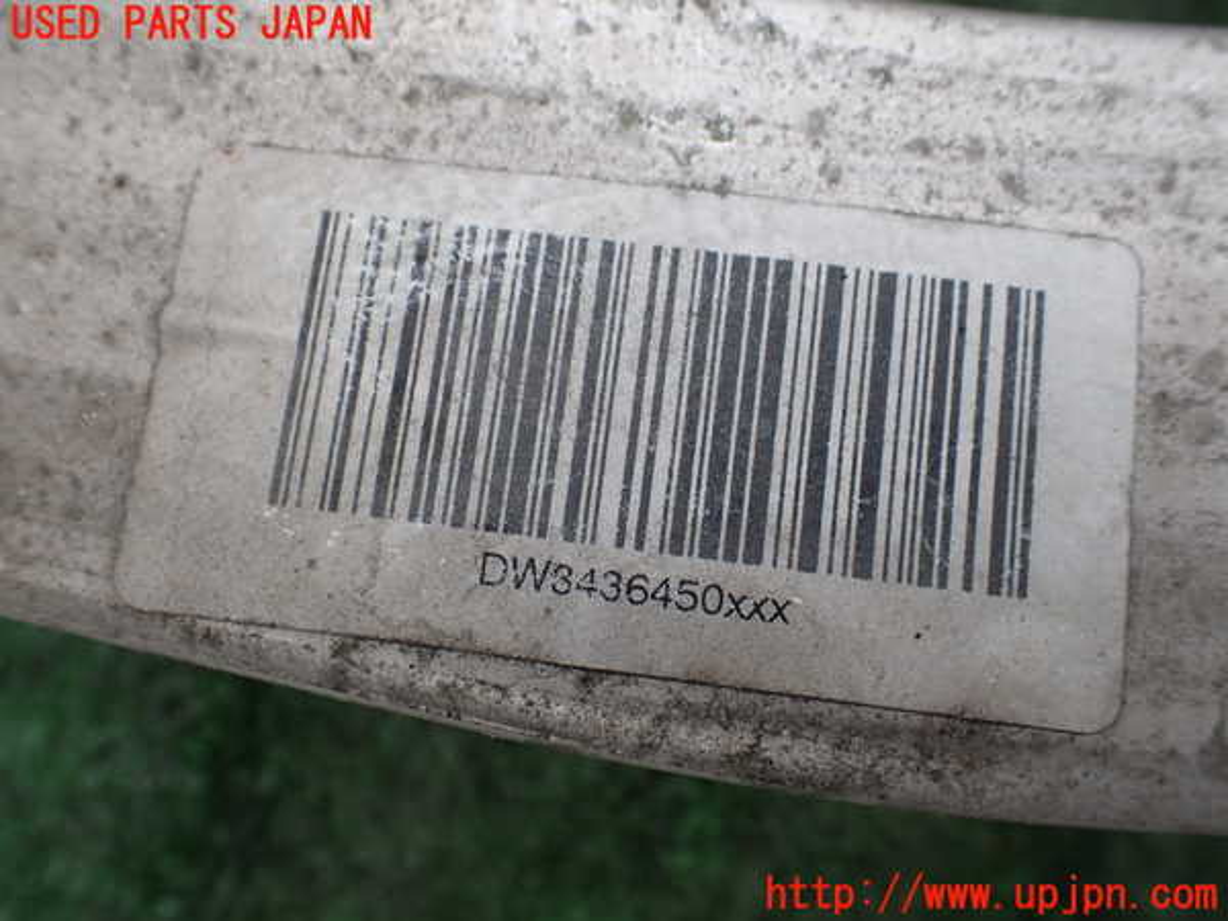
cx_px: 614
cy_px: 460
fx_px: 1064
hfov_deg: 60.0
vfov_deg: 46.8
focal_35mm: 30
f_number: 3.2
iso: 100
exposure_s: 1/500
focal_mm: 5.4
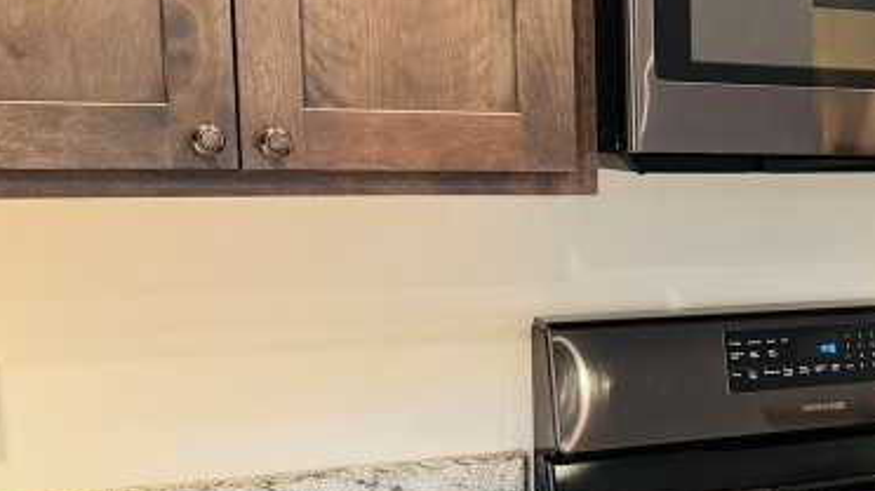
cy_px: 376
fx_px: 1670
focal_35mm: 72
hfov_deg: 26.3
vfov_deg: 16.6
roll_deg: -1.1
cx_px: 1042
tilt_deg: -9.5
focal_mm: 6.76
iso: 200
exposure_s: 1/60
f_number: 1.78
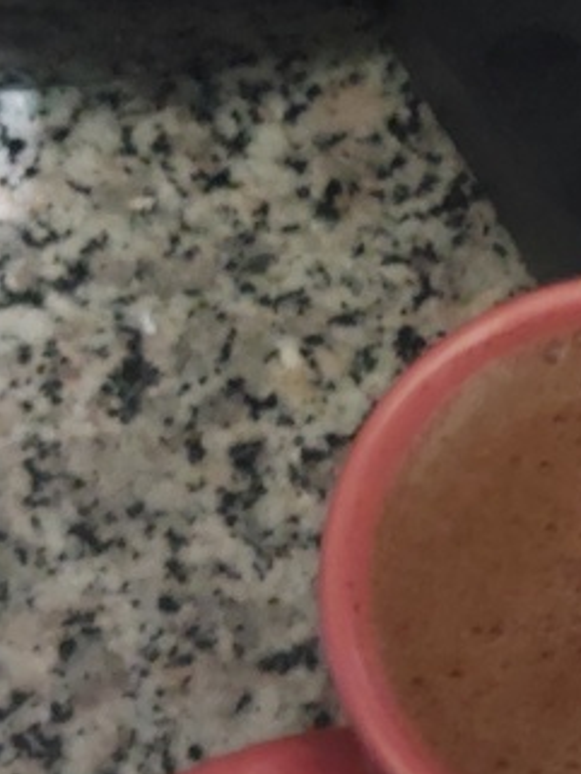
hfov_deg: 16.9
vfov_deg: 22.6
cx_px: 559
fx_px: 1923
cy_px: 231
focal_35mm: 86
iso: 2000
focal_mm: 4.6
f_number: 1.8
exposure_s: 1/10
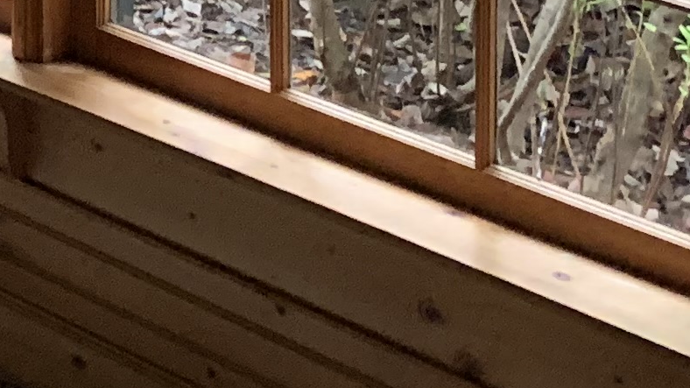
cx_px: -828
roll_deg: +0.7
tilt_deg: -4.1
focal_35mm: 145
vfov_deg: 7.6
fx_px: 2653
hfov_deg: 12.4
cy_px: -658
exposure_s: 1/30
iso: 500
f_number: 1.8
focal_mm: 4.25
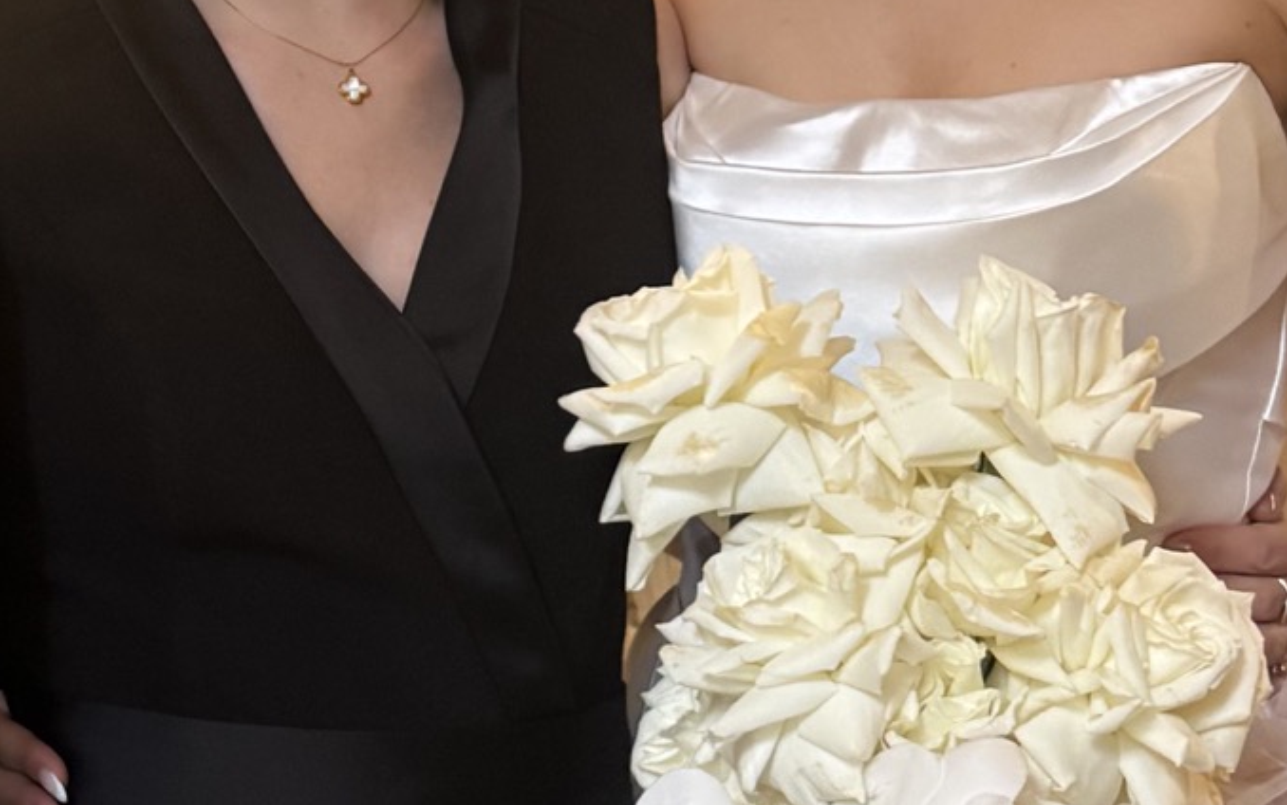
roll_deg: +0.6
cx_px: 277
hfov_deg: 22.8
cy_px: 197
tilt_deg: -2.4
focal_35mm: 90
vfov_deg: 14.5
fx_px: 3157
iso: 800
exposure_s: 1/49
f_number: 1.78
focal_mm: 6.76
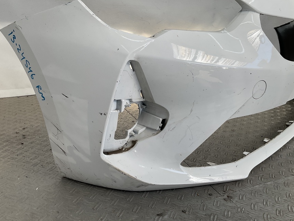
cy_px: 100
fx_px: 289
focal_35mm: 34
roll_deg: -2.9
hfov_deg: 53.9
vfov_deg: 41.8
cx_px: 159
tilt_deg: -17.6
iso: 16
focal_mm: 3
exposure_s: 1/580
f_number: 1.8
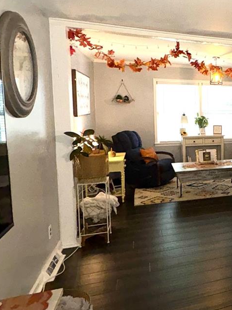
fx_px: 304
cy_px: 131
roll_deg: -1.1
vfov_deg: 53.7
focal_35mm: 34
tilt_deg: -4.0
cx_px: 277
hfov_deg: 34.0
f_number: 2.2
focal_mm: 2.22
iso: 50
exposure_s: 1/60
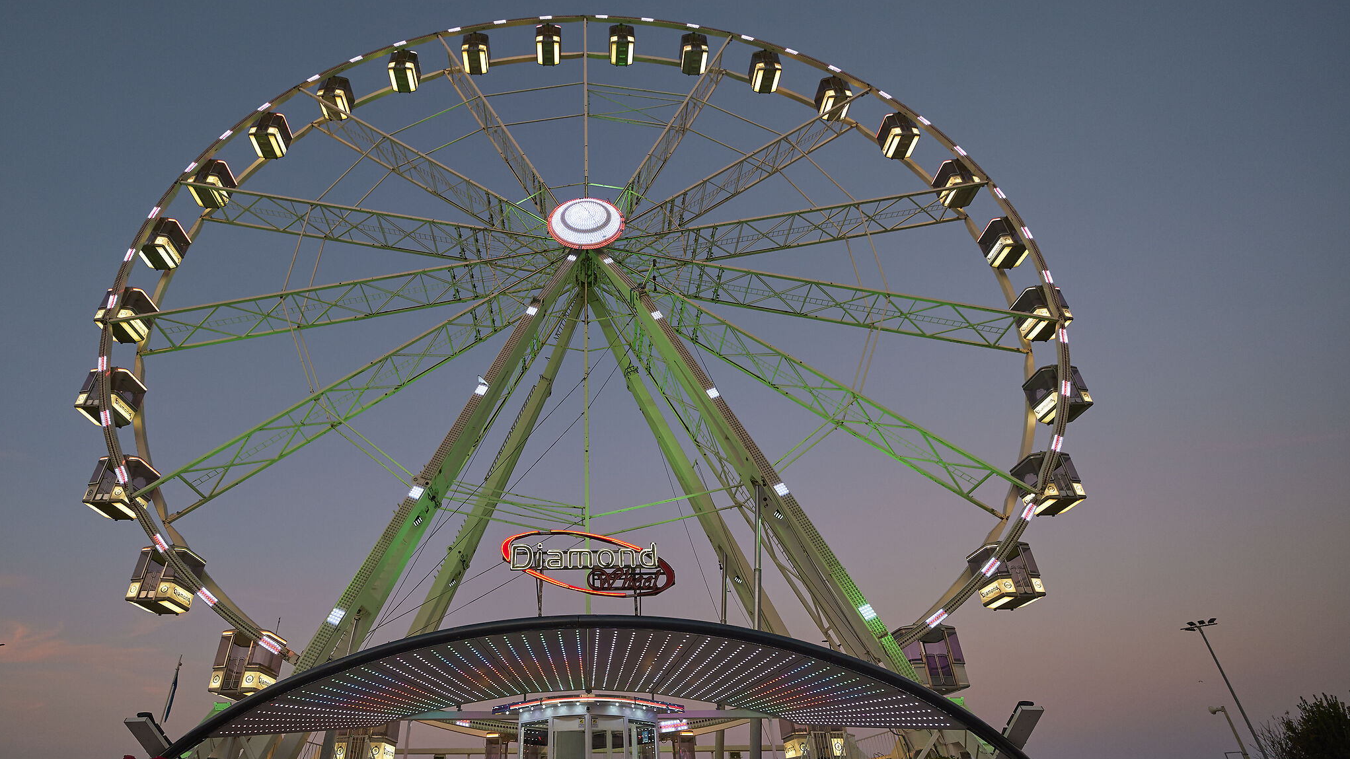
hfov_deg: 96.7
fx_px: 595
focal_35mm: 17
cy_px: 452
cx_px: 587
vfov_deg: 64.6
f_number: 2.8
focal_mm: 9
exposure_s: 1/125
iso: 200
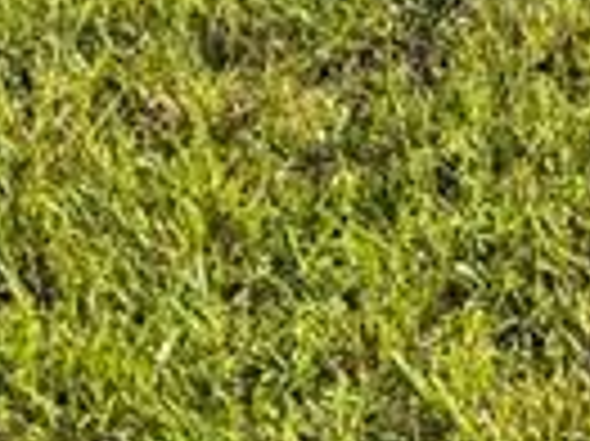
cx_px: 1738
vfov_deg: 6.7
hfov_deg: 8.8
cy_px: -1154
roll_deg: -0.3
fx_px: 3201
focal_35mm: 188
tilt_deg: +4.9
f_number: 1.78
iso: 80
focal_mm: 6.76
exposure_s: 1/1597
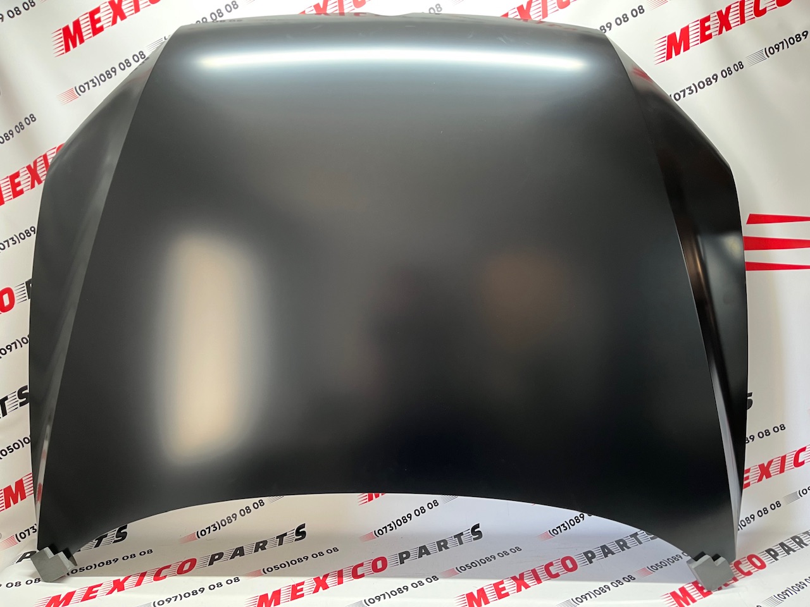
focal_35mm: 26
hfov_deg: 67.3
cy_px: 304
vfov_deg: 53.1
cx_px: 405
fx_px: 608
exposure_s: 1/50
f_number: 1.6
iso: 100
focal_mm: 5.1
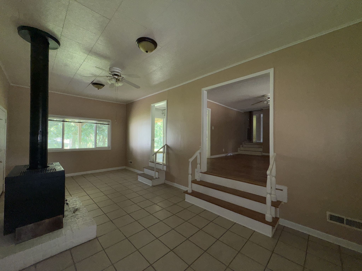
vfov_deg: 85.7
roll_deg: -0.4
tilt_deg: +0.4
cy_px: 136
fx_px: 146
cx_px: 181
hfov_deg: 102.1
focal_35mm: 14
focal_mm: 2.22
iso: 80
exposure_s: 1/91
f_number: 2.2
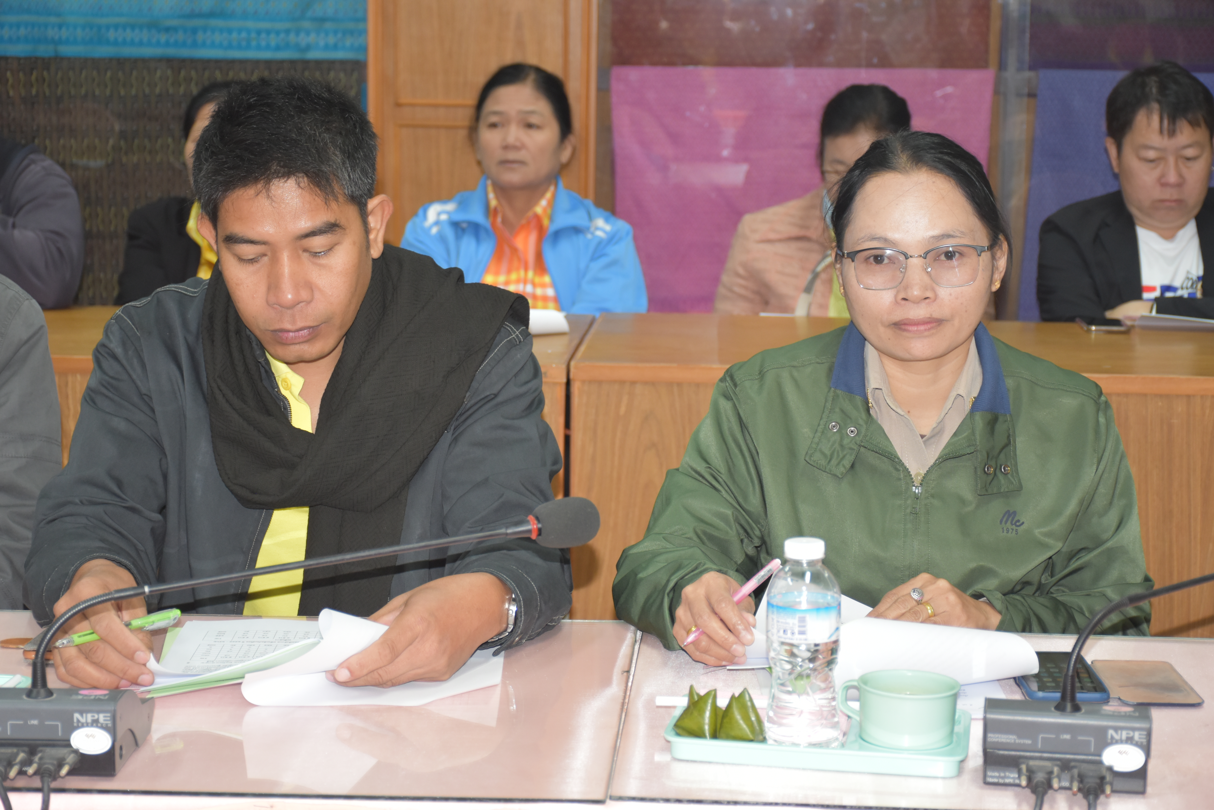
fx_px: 2630
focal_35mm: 78
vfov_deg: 17.5
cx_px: 607
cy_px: 405
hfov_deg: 26.0
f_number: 4.8
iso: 800
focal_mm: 52
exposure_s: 1/60
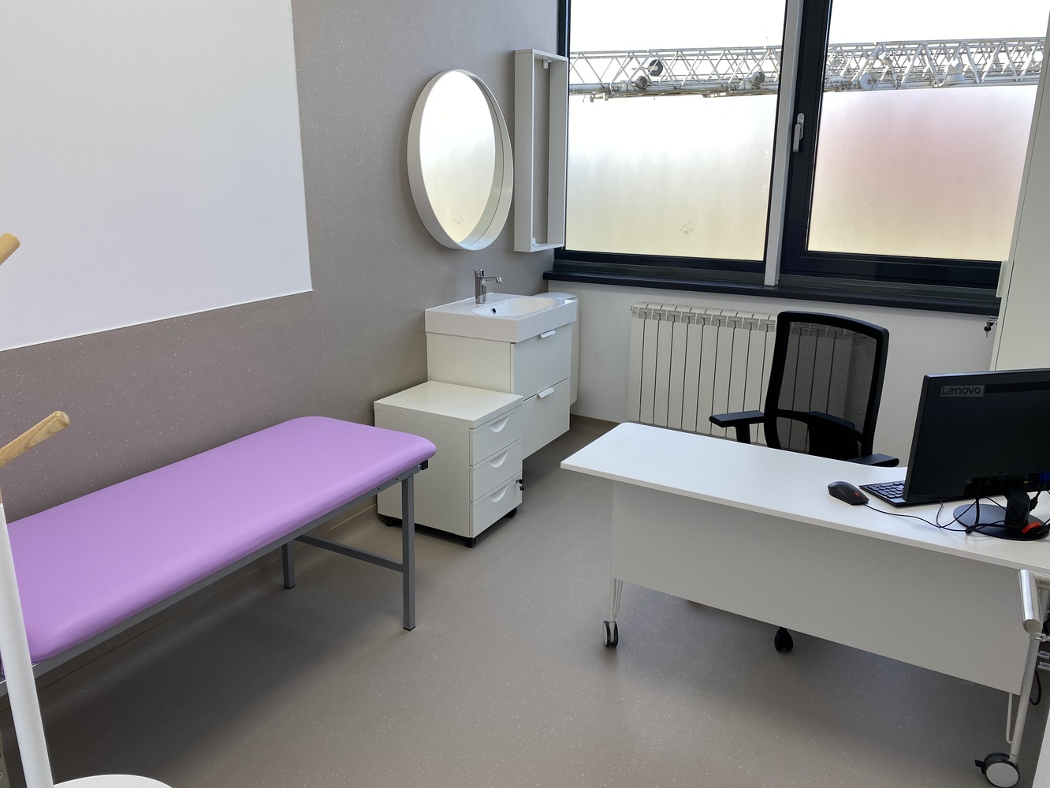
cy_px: 394
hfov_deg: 67.3
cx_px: 525
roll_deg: +0.2
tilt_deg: -15.3
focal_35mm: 26
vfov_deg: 53.1
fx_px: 789
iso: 40
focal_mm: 4.25
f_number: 1.8
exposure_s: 1/100
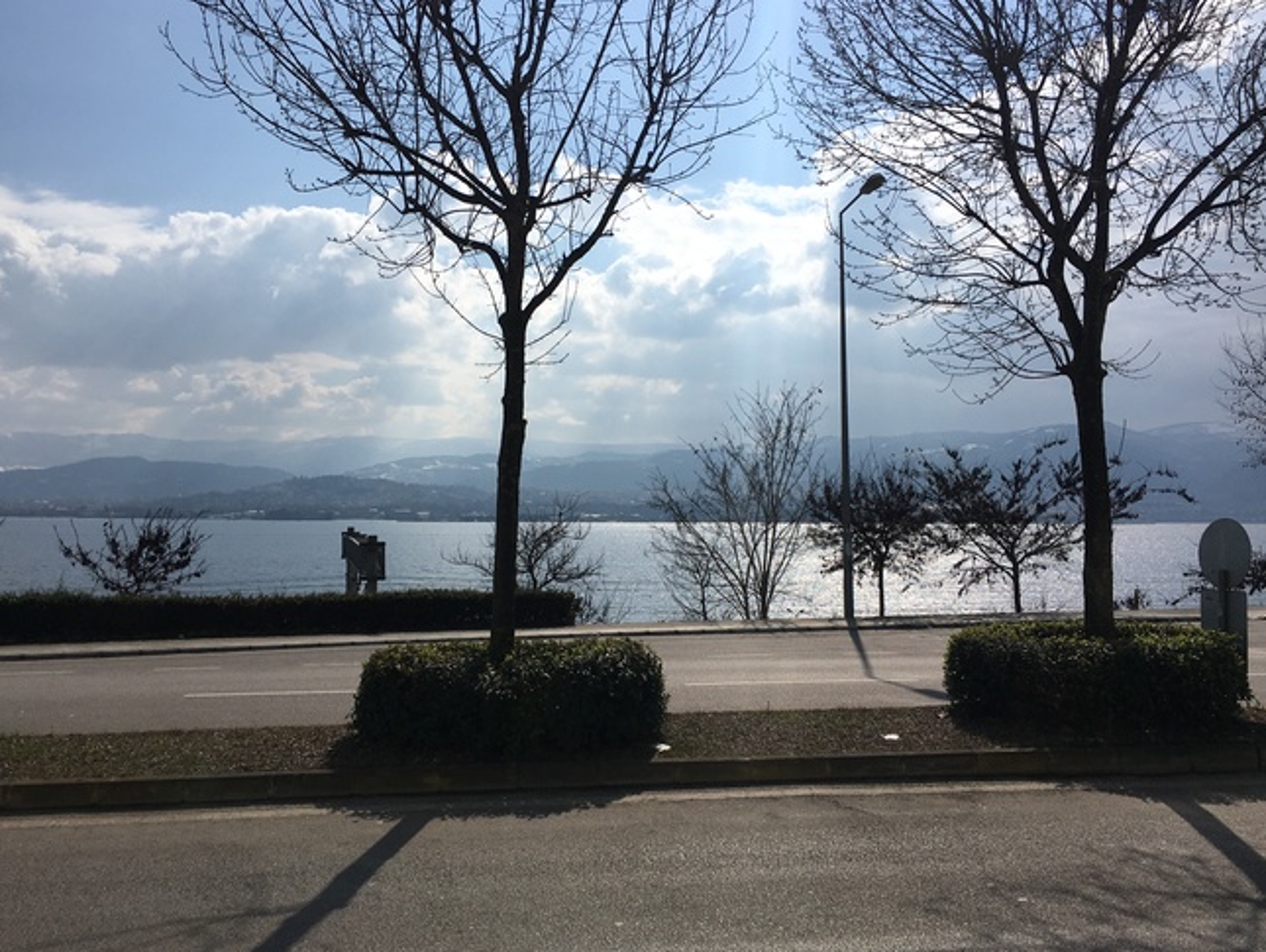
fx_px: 1135
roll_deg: -2.5
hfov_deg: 58.3
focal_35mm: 31
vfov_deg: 45.5
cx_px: 595
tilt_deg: +2.8
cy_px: 471
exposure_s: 1/6410
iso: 25
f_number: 2.2
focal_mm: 4.15
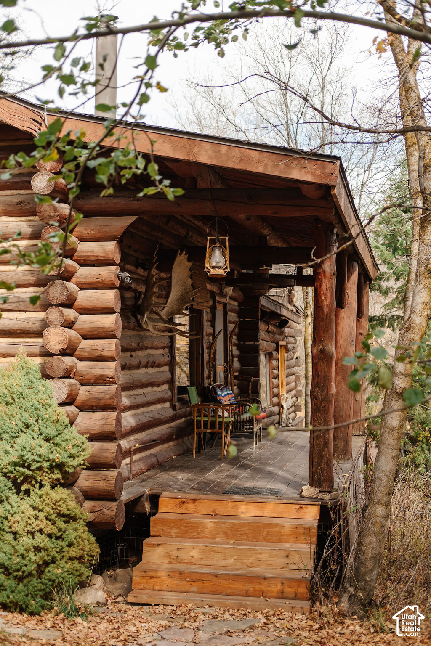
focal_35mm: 53
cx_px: 216
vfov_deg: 37.5
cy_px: 323
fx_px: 952
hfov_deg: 25.5
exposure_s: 1/1000
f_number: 2
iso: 160
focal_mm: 35
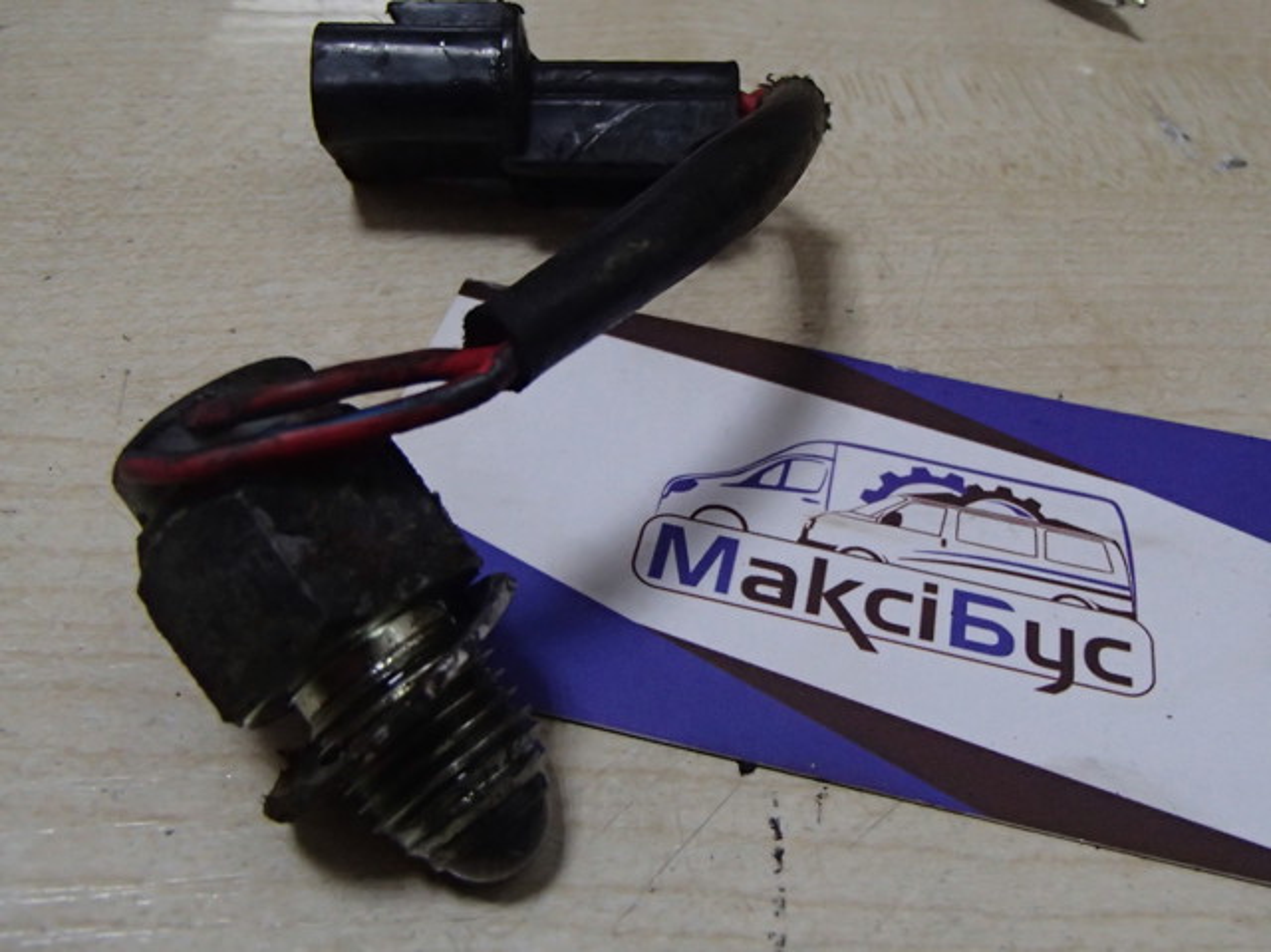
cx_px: 636
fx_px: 1358
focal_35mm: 37
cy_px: 476
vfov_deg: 38.6
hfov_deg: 50.2
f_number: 4.7
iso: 800
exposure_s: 1/80
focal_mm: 6.64
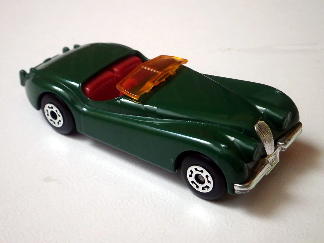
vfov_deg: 30.9
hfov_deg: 40.4
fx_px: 440
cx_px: 162
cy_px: 122
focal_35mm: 47
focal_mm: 8.3
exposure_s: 1/60
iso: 200
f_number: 3.4
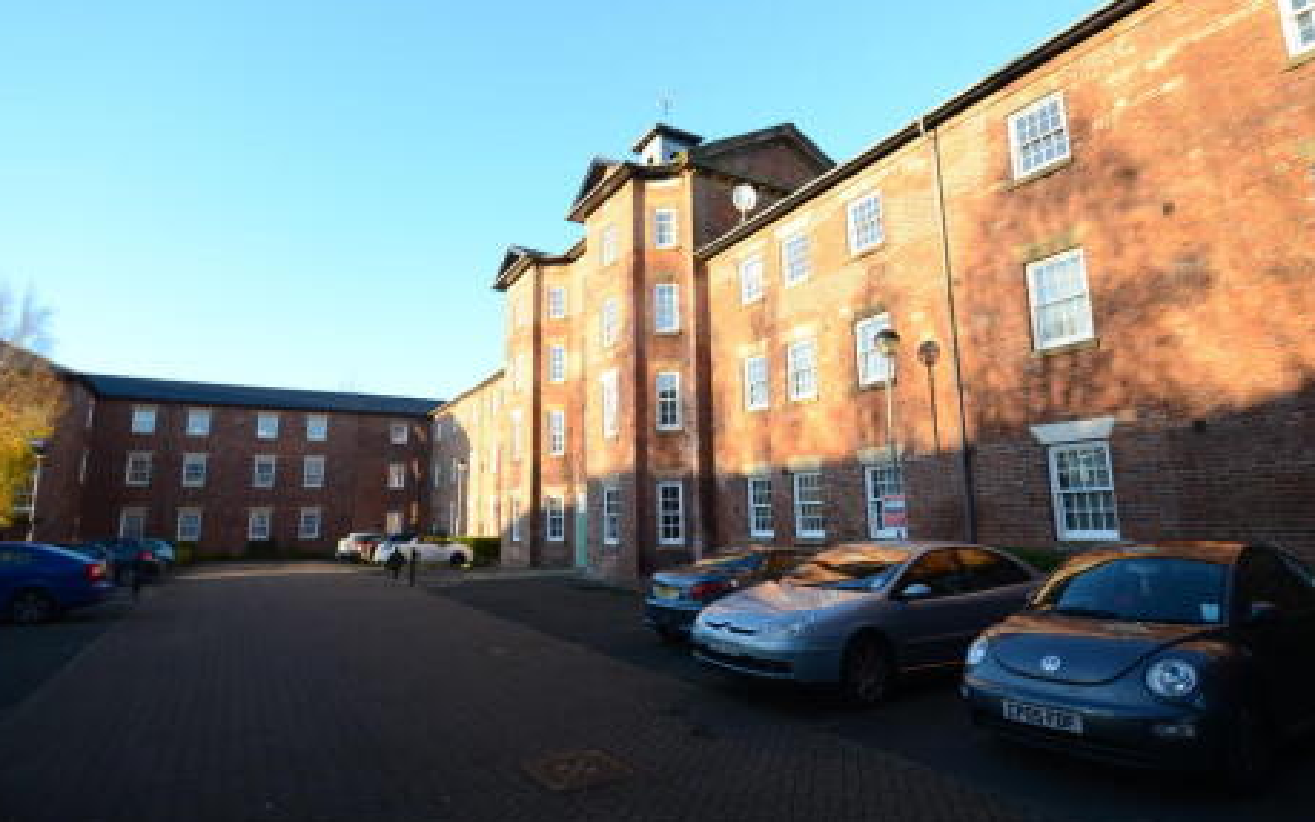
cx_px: 650
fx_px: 681
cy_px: 400
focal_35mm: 19
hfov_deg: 88.0
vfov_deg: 62.2
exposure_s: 1/125
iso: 100
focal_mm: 12
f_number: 5.6
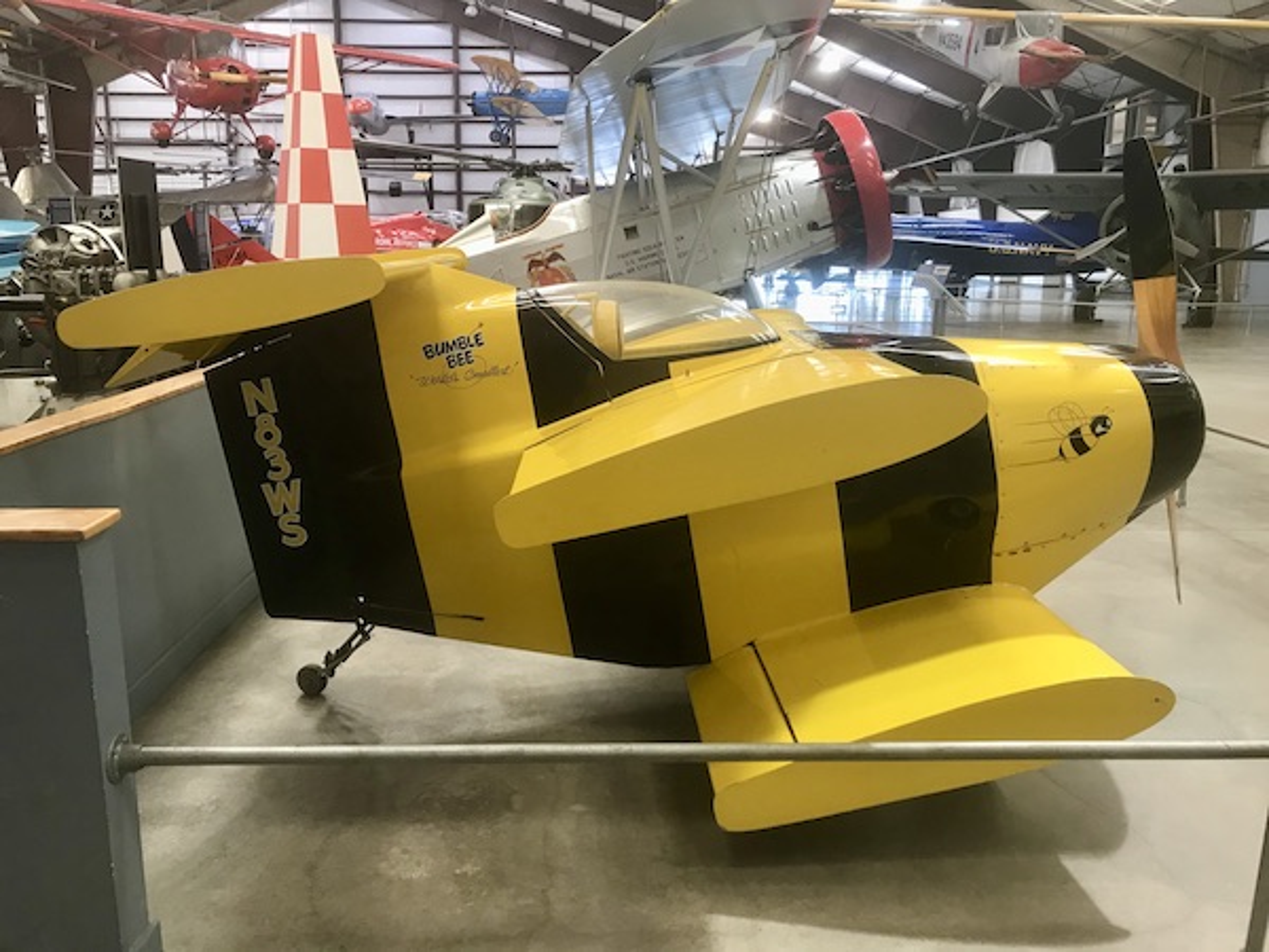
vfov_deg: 49.7
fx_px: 1026
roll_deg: -0.5
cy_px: 476
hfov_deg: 63.4
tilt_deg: -12.5
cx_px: 634
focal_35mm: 28
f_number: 1.8
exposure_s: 1/24
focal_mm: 3.99
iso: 40
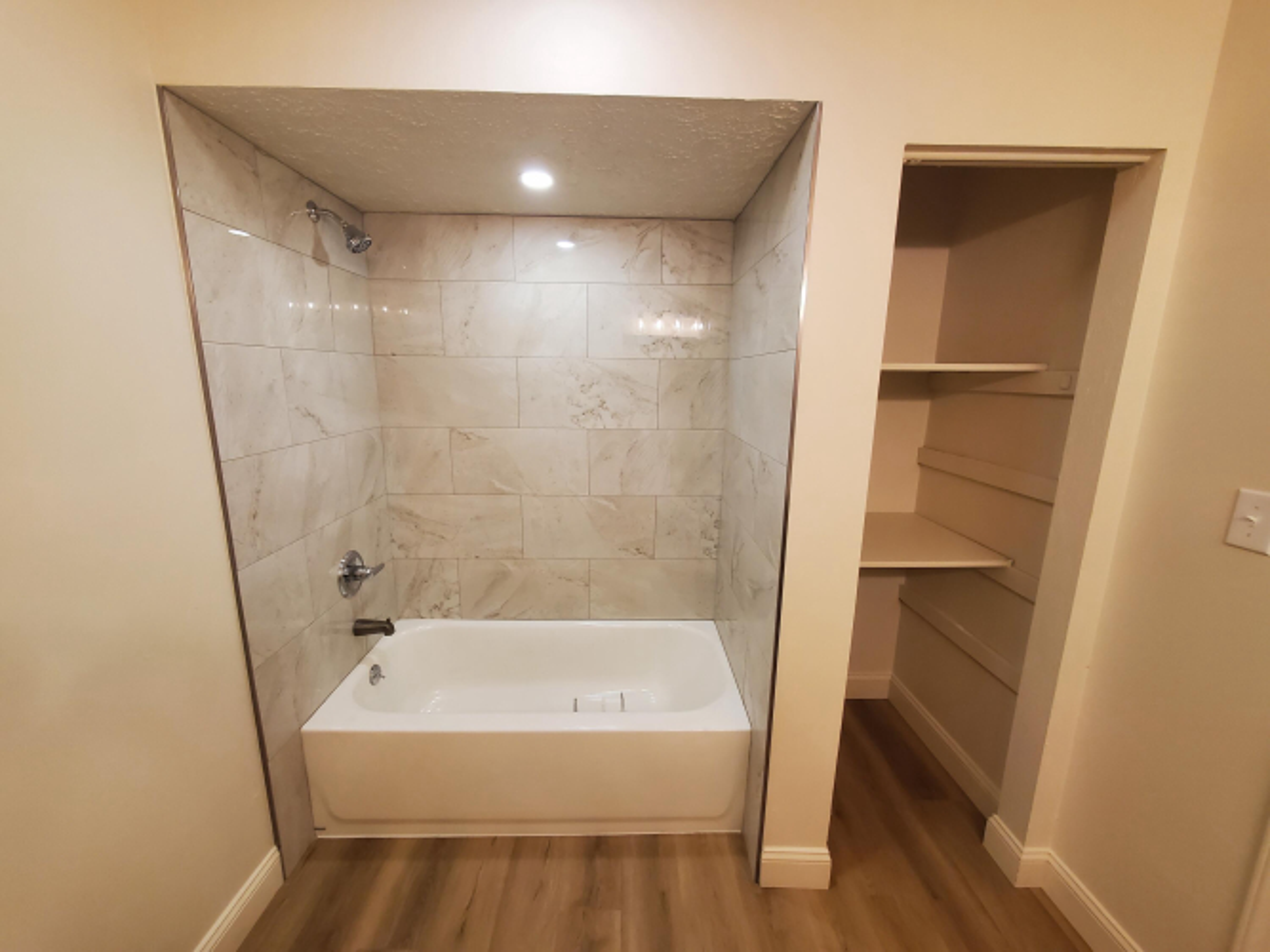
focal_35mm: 13
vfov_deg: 89.9
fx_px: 477
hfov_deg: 106.2
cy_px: 476
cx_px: 635
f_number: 2.2
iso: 200
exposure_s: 1/60
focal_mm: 1.8
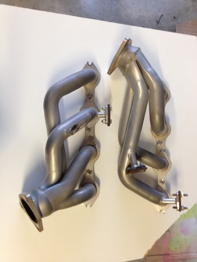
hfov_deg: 40.7
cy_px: 131
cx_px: 98
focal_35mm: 35
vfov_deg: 52.6
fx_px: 266
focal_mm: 4.3
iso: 125
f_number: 2.4
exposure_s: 1/20
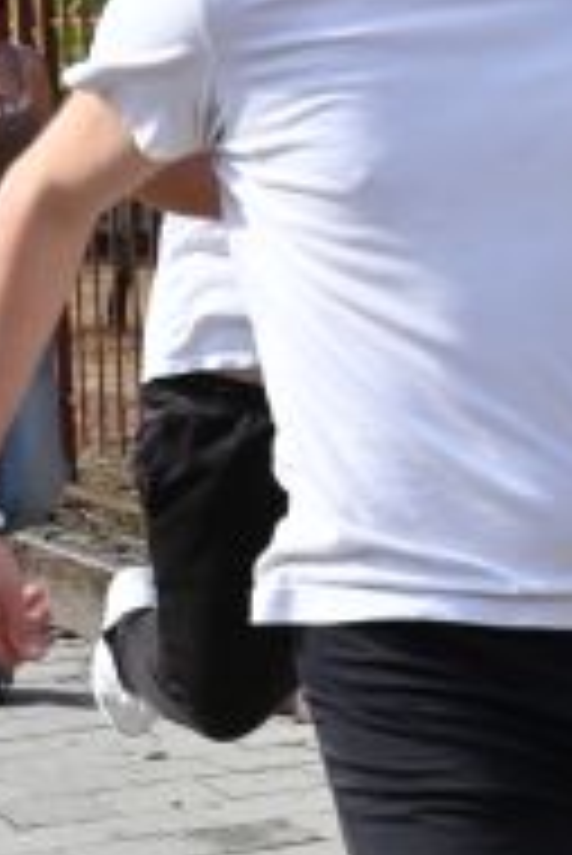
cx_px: 448
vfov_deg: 15.1
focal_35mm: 136
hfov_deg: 10.1
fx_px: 3235
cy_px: 513
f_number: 14
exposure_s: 1/800
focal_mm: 43
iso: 1600
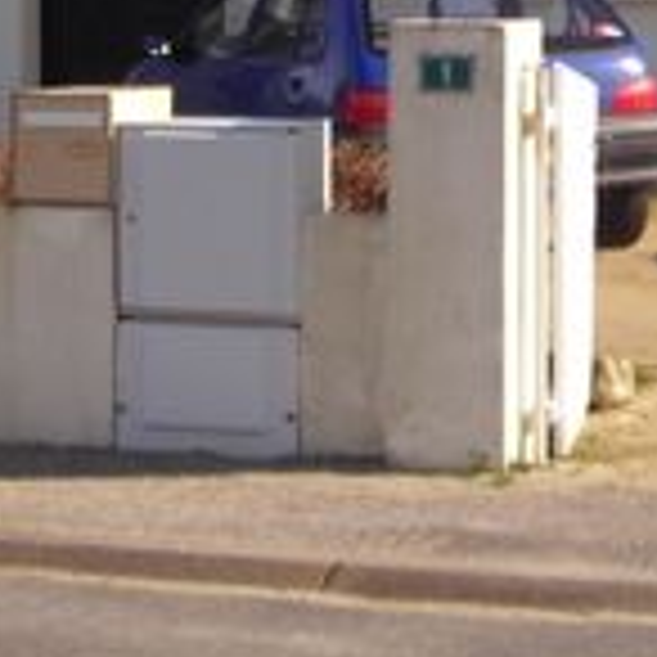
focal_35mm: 138
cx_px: 378
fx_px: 2963
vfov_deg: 12.3
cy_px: -176
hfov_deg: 12.6
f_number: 6.4
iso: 50
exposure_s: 1/148
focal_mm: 6.3
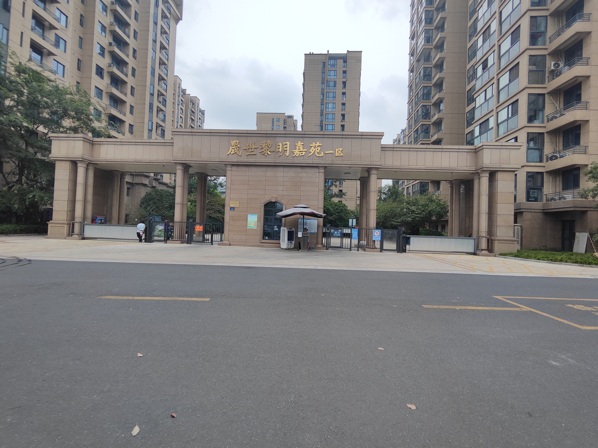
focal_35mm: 16
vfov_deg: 78.1
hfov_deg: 94.5
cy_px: 224
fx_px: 276
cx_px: 299
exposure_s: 1/387
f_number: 2.4
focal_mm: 2.13
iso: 50
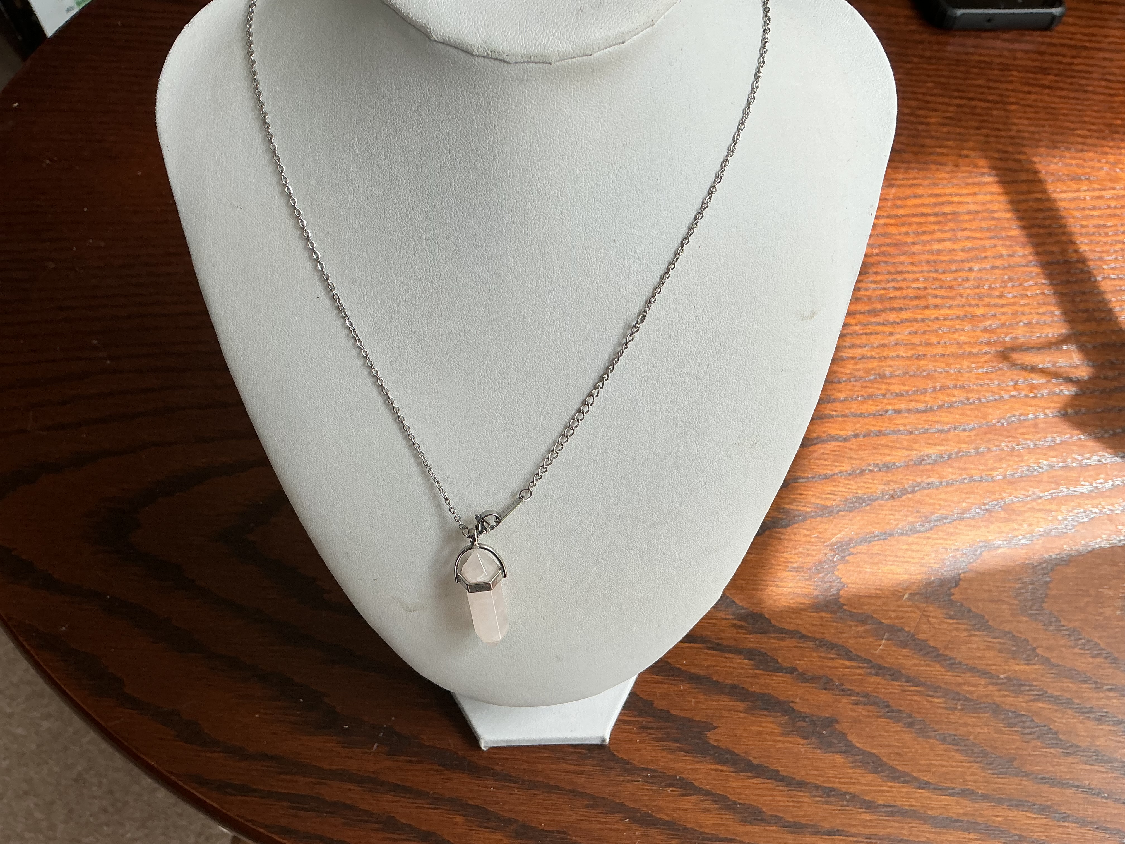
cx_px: 562
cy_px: 422
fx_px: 942
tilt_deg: -55.3
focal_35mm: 29
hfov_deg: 61.7
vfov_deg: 48.2
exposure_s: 1/272
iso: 25
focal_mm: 3
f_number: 1.8
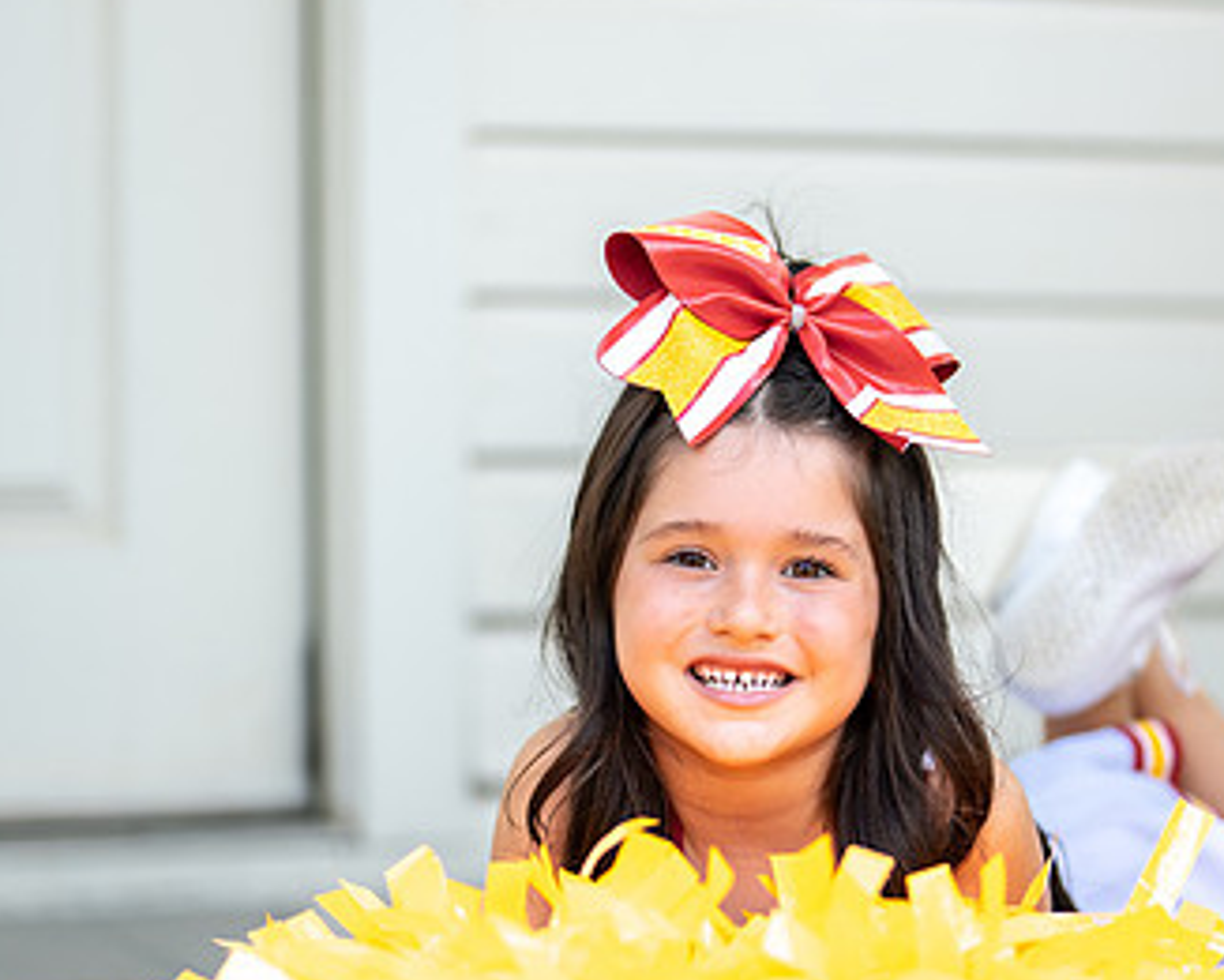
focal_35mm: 111
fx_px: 4022
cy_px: 679
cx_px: 752
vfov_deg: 13.9
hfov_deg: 17.3
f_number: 1.2
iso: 100
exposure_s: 1/2500
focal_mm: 50
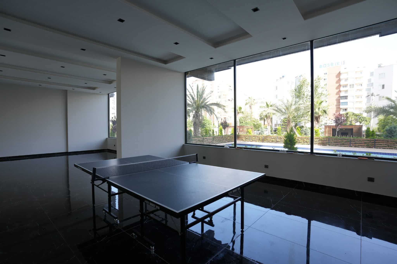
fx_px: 187
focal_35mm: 17
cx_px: 198
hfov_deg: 93.3
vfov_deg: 70.4
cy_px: 132
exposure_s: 1/60
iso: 160
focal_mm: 17
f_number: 4
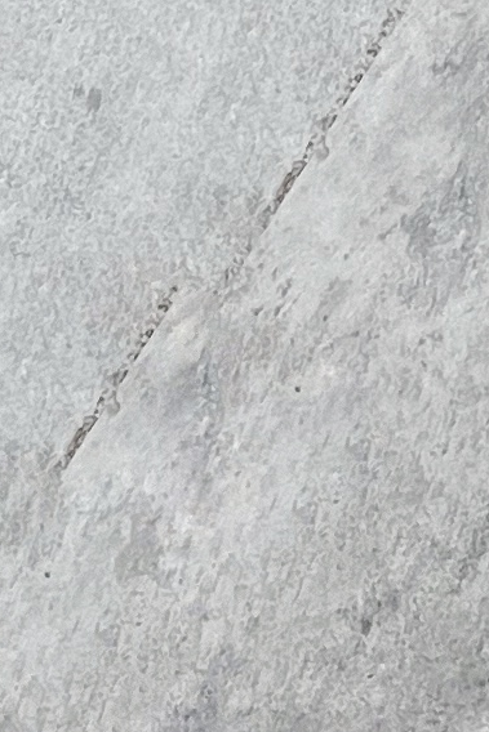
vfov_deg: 9.4
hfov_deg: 7.0
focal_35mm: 192
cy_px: -1125
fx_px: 3909
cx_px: 777
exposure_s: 1/60
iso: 250
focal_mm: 5.1
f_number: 1.6
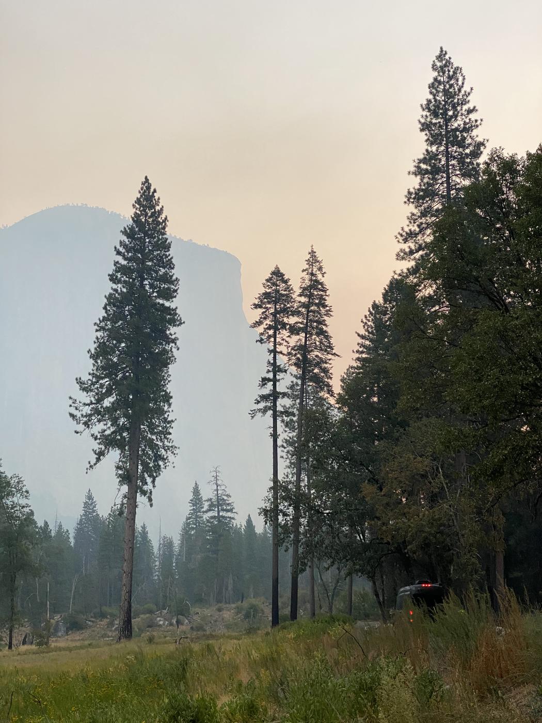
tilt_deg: +13.4
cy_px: 362
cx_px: 271
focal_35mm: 52
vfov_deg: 36.8
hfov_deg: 28.0
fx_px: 1086
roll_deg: +0.4
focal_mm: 6
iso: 100
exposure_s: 1/121
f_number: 2
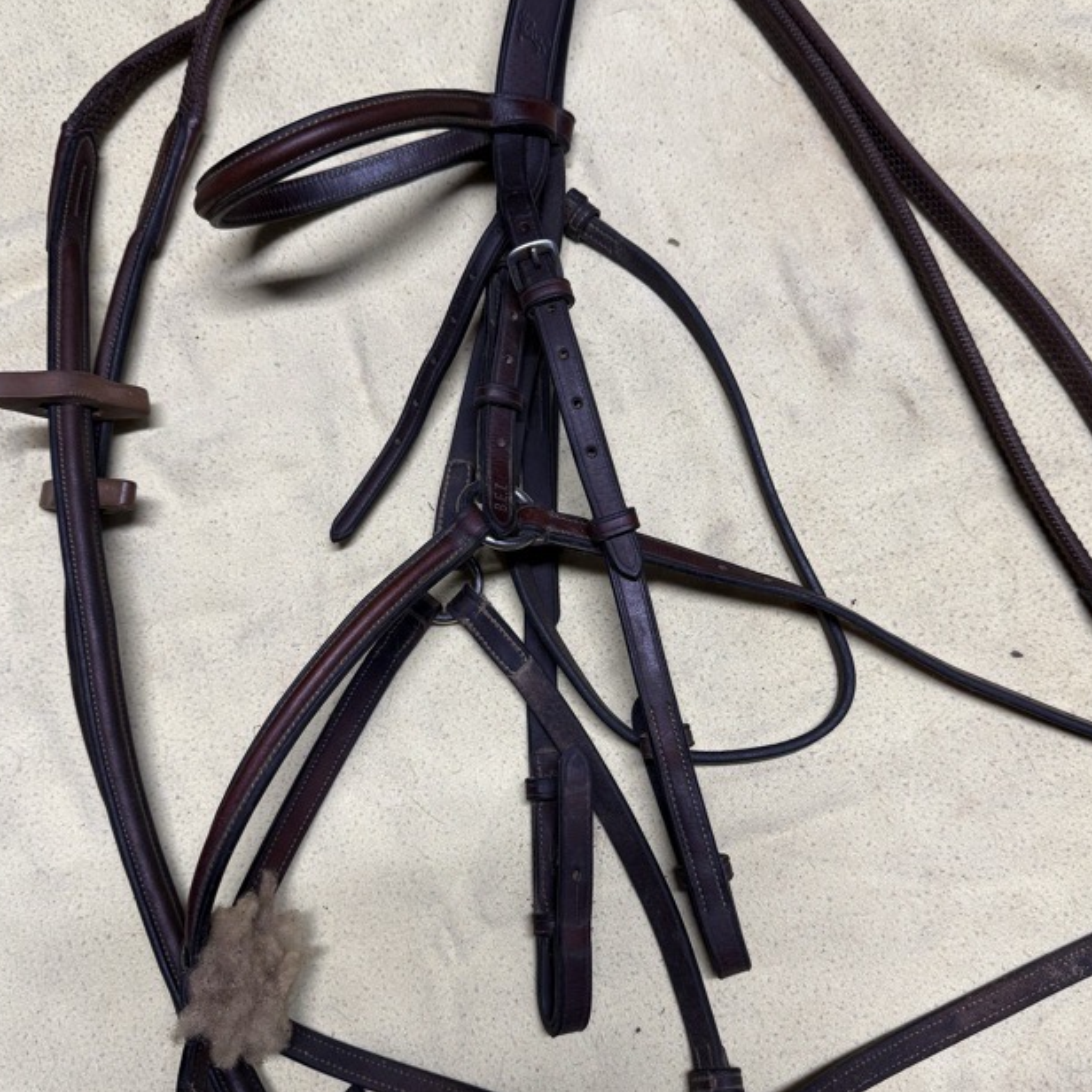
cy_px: 562
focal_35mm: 31
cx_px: 573
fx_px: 1106
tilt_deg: -77.7
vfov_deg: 52.5
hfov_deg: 52.5
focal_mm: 6.76
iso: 125
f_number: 1.78
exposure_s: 1/60
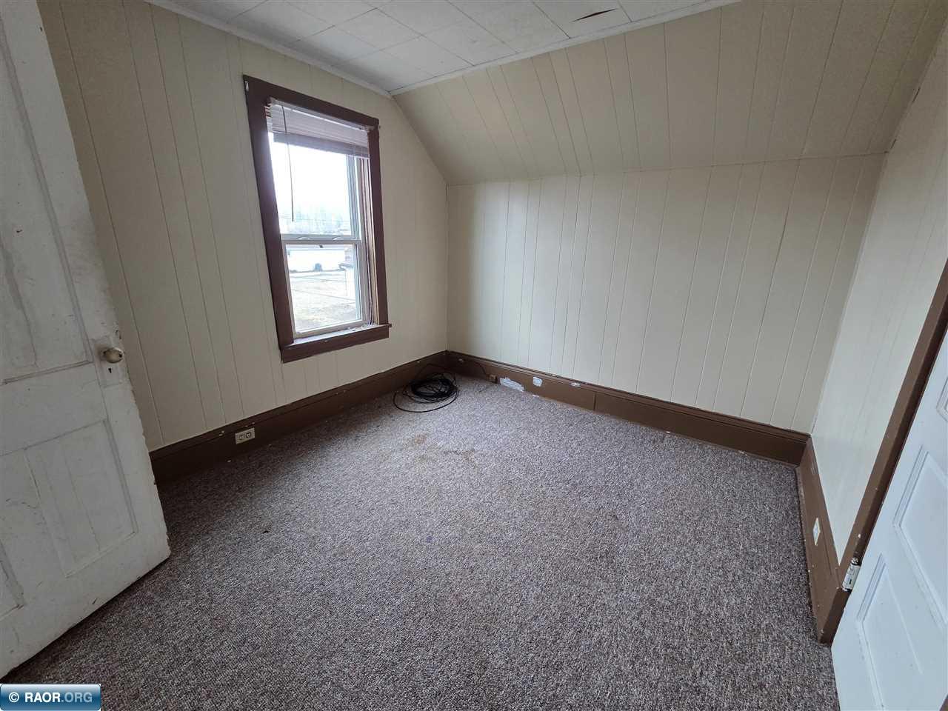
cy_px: 356
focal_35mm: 13
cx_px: 474
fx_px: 356
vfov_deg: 89.9
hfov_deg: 106.2
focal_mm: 2.2
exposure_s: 1/60
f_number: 2.2
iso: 400
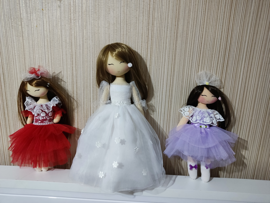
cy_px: 102
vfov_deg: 54.9
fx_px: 195
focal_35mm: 25
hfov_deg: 69.4
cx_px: 135
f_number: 1.79
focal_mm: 4.71
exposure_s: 1/33
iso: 890
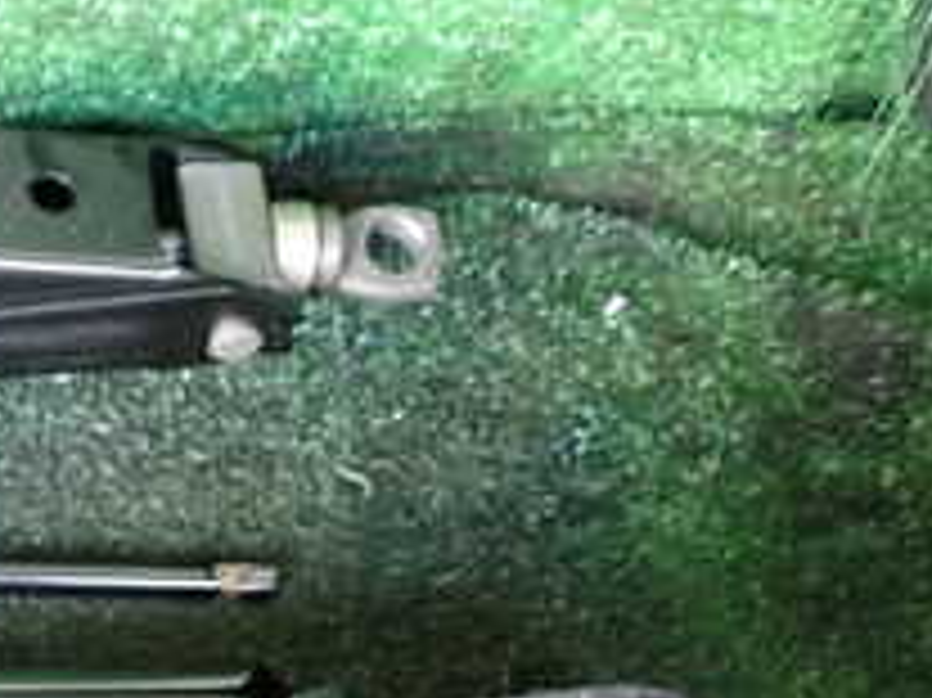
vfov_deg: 16.4
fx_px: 2341
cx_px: -374
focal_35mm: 87
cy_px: 784
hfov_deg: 20.1
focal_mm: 5.4
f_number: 2.3
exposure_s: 1/30
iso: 640
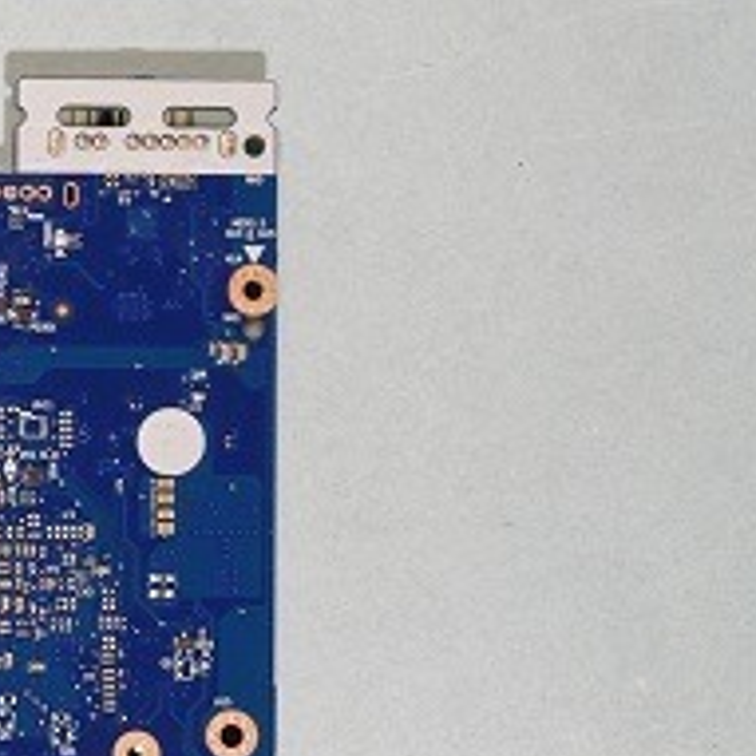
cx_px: -669
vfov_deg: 13.0
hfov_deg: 12.2
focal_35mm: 130
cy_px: 982
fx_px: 3212
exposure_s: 1/4
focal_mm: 26
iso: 100
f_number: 8
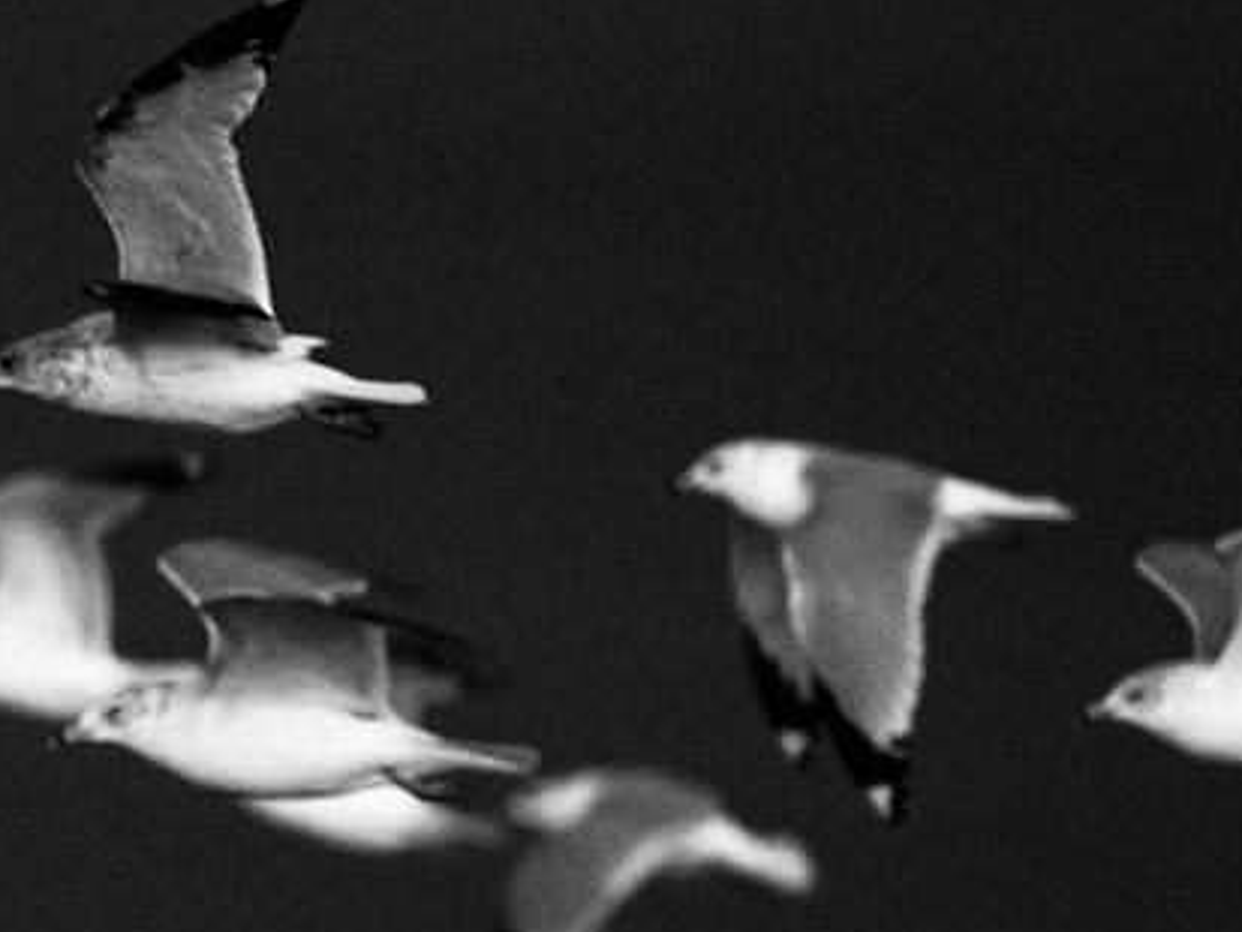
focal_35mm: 726
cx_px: 12
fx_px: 26056
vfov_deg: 2.0
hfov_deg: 2.7
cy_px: 851
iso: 1000
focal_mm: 195
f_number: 2.8
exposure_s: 1/250
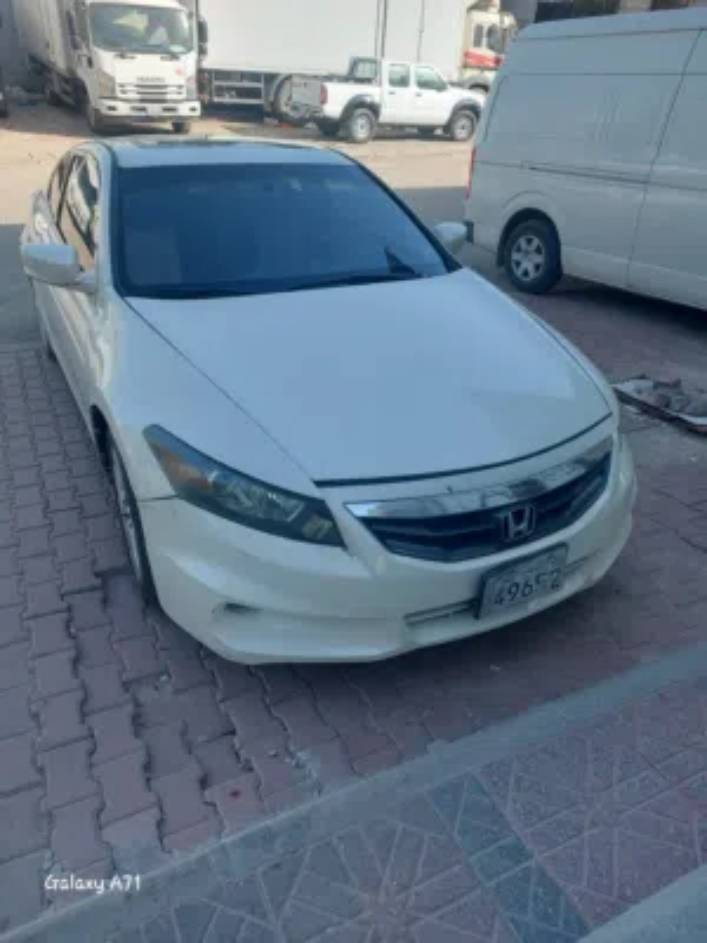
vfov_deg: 71.6
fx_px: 654
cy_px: 472
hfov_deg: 56.8
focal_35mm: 24
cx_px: 354
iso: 32
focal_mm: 5.23
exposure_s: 1/310
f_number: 1.8
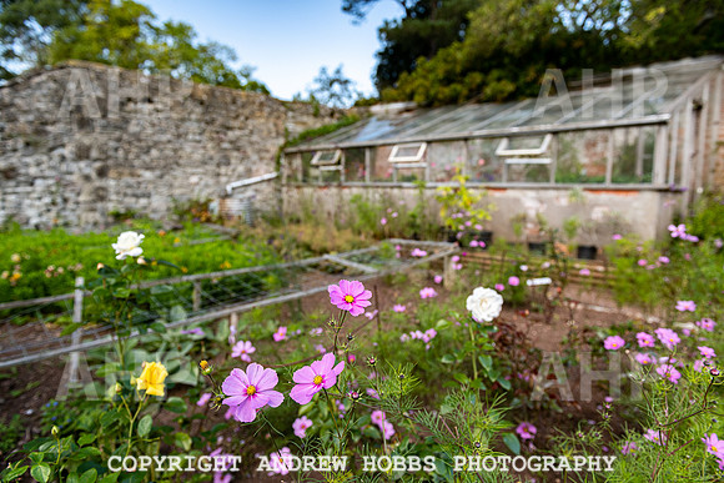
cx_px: 362
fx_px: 483
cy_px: 242
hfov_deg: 73.7
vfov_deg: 53.2
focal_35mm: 24
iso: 160
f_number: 4
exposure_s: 1/400
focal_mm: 24
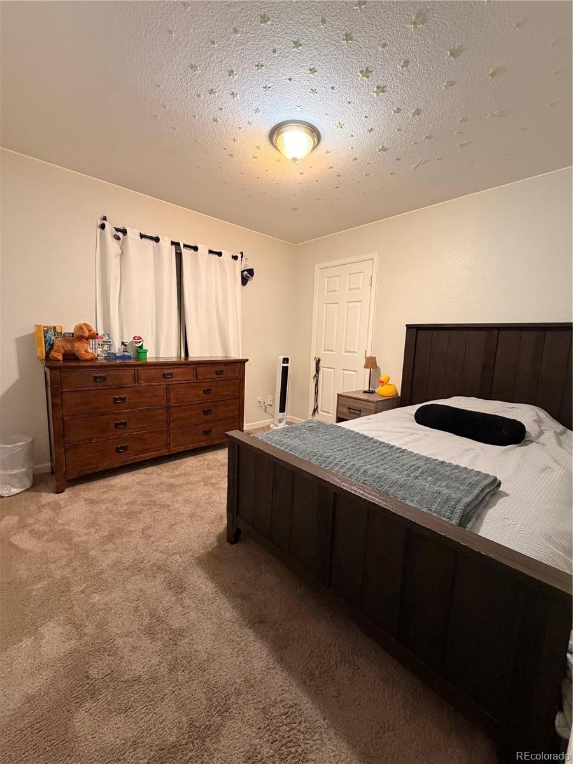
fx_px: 309
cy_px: 382
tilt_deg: -7.9
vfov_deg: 102.1
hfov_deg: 85.7
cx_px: 286
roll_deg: -1.5
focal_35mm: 14
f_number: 2.2
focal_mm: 2.22
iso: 500
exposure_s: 1/60
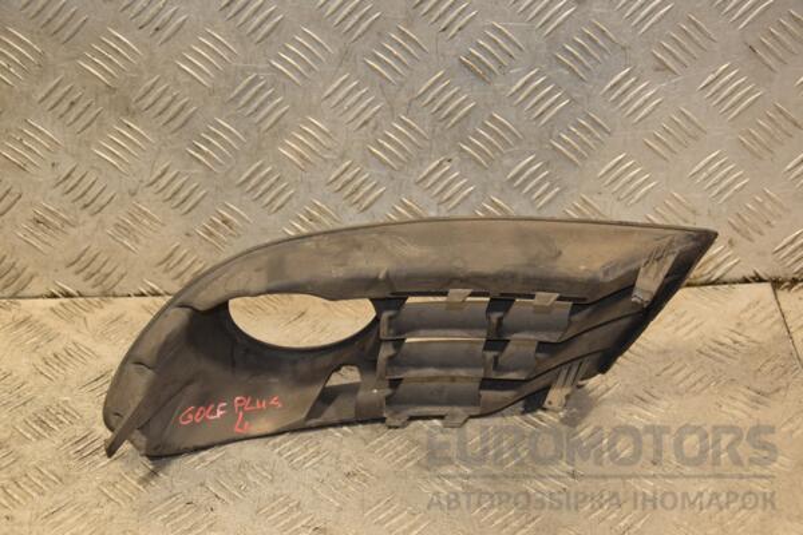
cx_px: 402
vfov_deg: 20.2
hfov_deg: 29.9
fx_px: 1506
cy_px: 268
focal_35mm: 68
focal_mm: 45
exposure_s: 1/125
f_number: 4.8
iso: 800
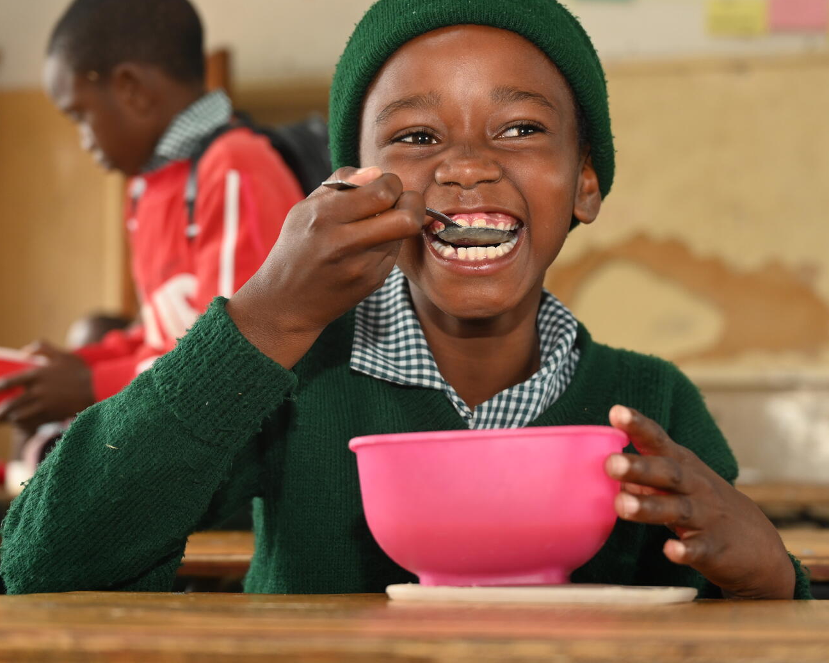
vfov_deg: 21.5
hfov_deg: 26.8
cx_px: 422
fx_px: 1742
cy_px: 291
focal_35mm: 71
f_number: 4
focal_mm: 49
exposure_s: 1/200
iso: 640
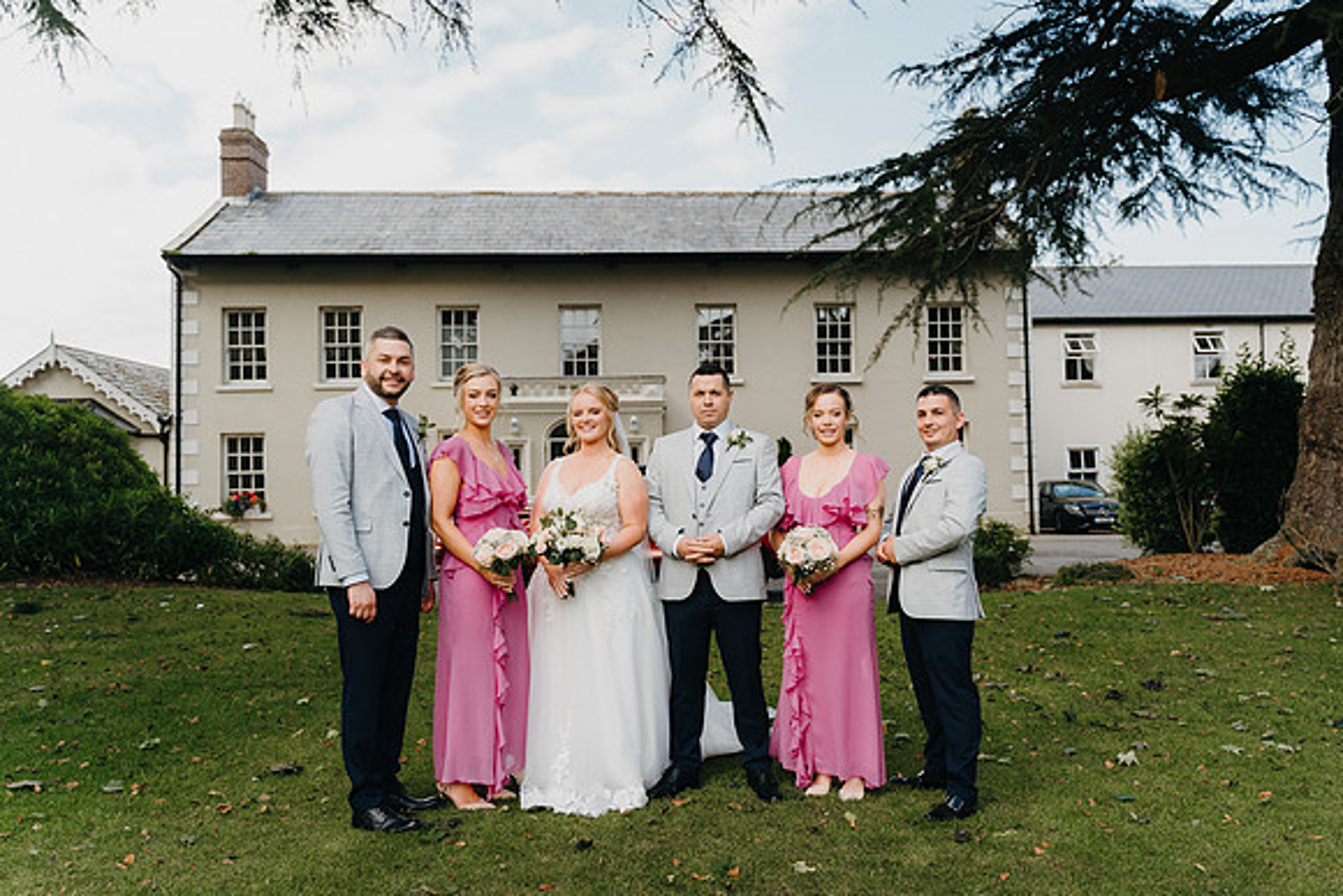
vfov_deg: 42.6
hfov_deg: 60.5
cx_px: 732
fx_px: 1149
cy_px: 447
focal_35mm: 31
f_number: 2.8
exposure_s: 1/500
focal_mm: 28
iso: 125
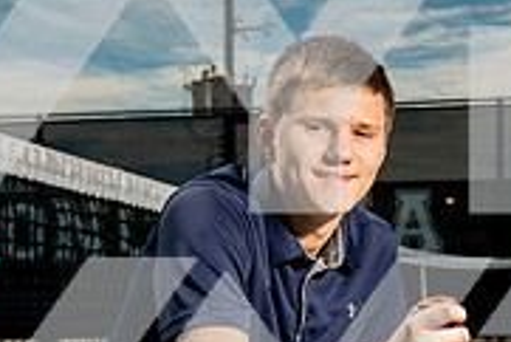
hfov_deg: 20.9
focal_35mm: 96
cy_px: 408
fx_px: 1364
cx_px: 423
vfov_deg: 13.9
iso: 100
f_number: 4.5
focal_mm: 30
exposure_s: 1/250
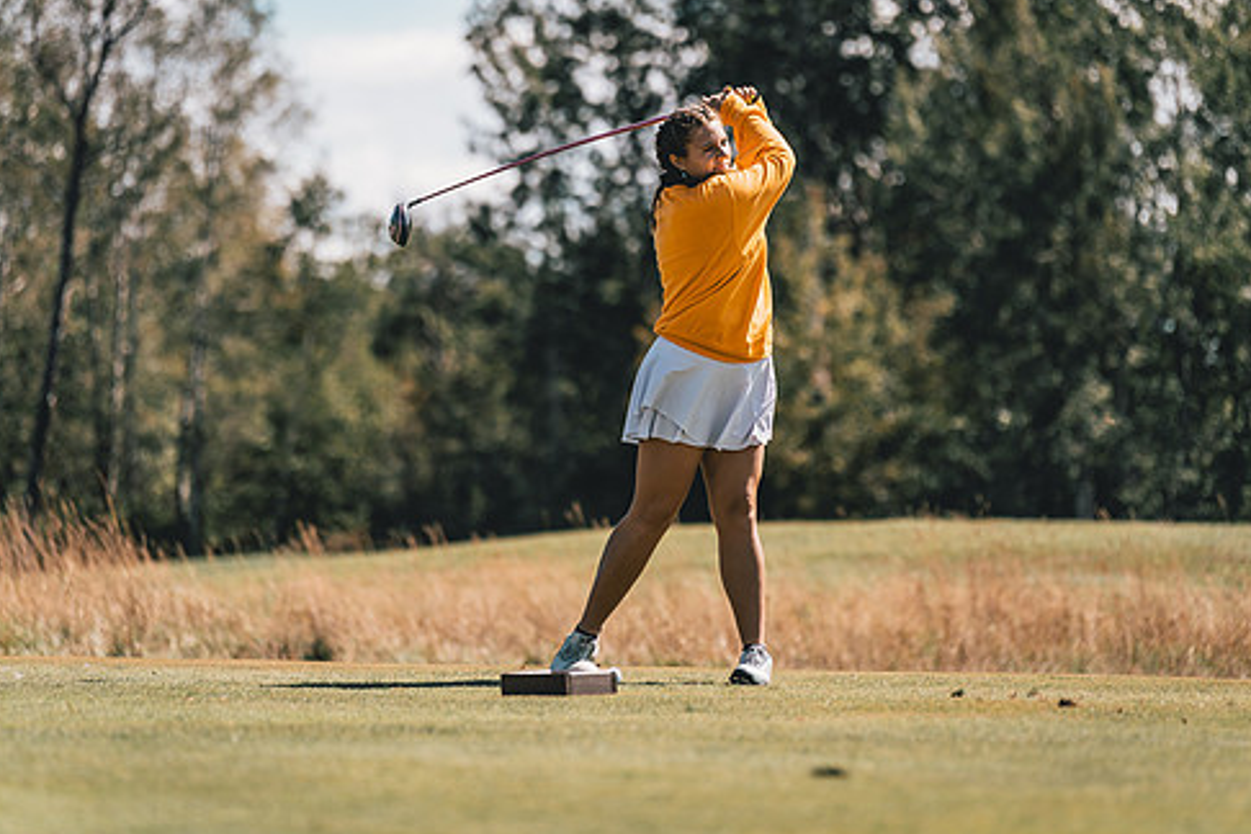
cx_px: 667
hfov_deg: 11.1
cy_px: 354
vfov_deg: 7.4
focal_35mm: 186
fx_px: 6463
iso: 100
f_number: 2.8
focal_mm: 150
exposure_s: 1/2000
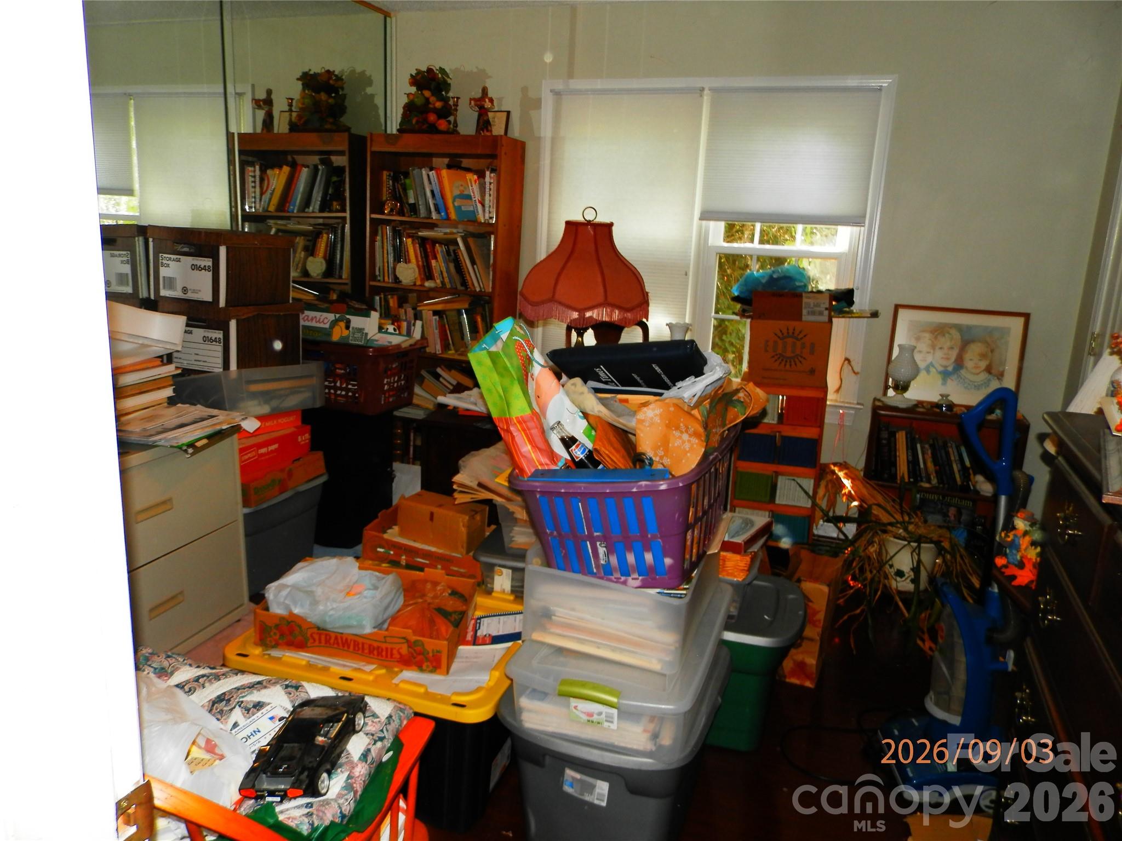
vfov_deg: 54.9
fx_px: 810
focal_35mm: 25
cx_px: 561
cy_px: 420
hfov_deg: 69.4
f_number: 3.1
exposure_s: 1/30
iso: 100
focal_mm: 4.5
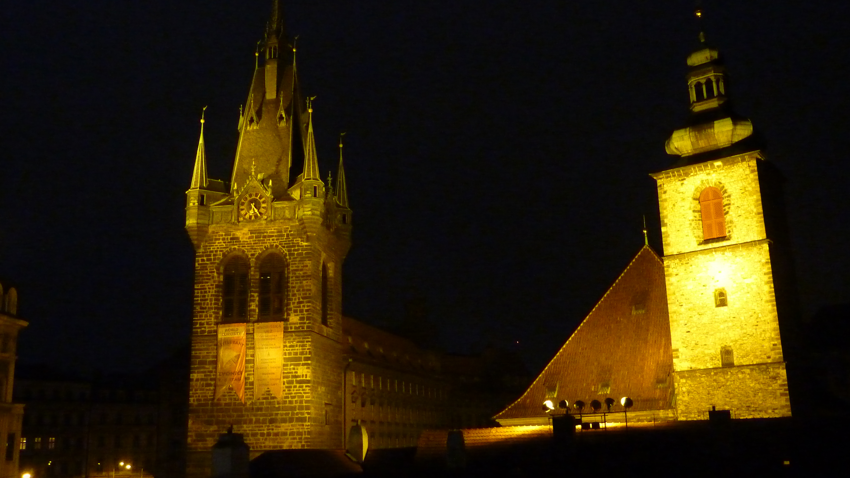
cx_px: 424
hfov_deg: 56.6
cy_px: 264
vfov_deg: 33.7
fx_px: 789
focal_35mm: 35
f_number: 3.5
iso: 800
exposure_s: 1/15
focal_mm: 5.3
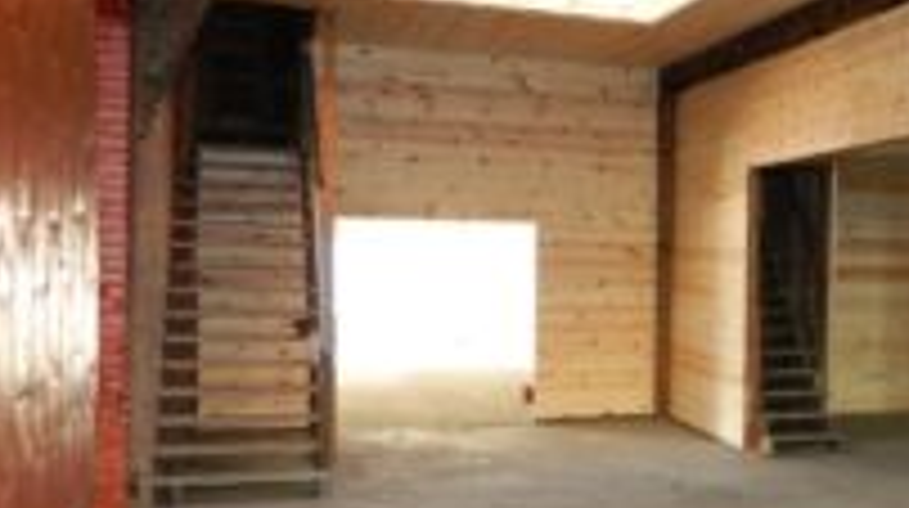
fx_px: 1300
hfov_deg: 35.3
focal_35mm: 54
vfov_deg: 22.1
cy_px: 310
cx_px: 886
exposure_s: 1/30
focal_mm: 4.5
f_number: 3.1
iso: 360
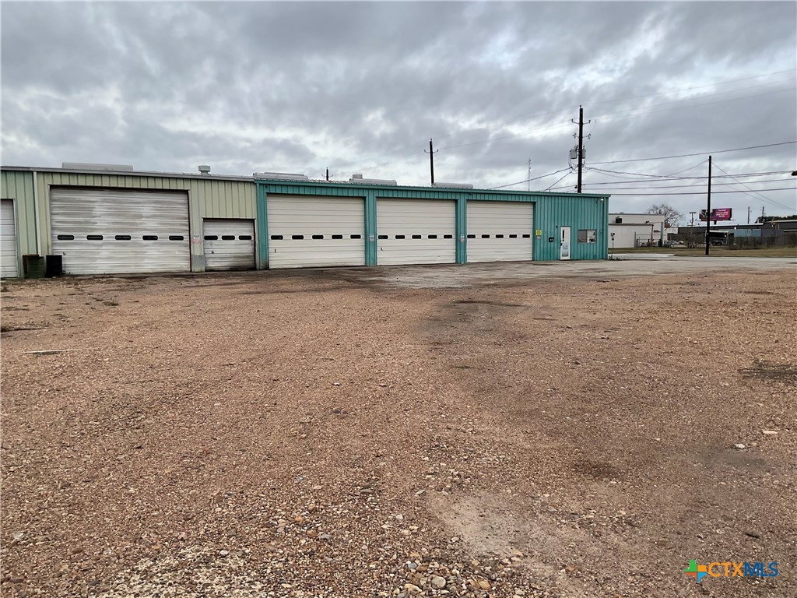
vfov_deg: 48.2
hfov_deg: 61.7
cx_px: 398
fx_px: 668
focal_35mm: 29
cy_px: 299
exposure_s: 1/1311
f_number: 1.8
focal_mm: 3
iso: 16
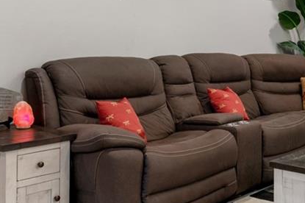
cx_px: 265
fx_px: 457
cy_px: 68
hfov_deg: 35.1
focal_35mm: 54
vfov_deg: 24.9
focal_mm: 14
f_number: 8
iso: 200
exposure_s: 2
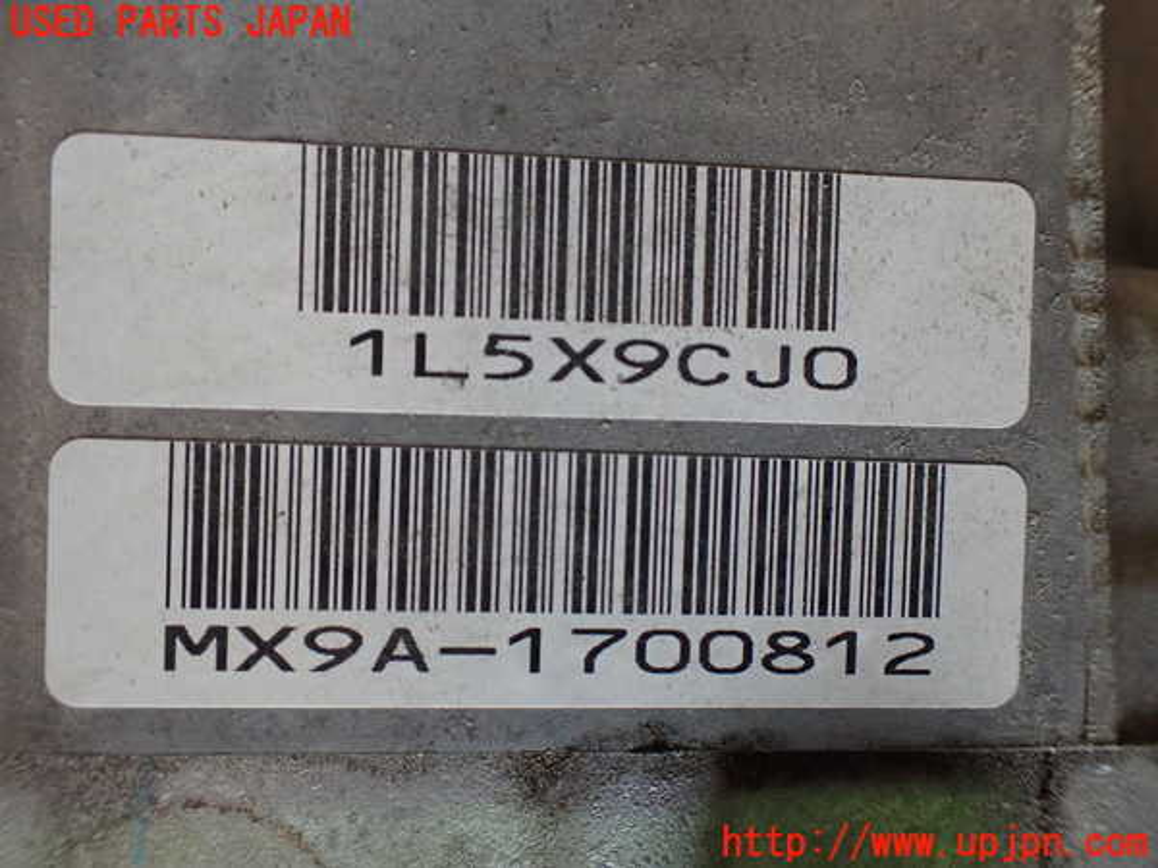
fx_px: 1004
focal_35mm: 30
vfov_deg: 46.8
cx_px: 579
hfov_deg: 60.0
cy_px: 434
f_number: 2.3
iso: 800
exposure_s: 1/100
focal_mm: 5.4
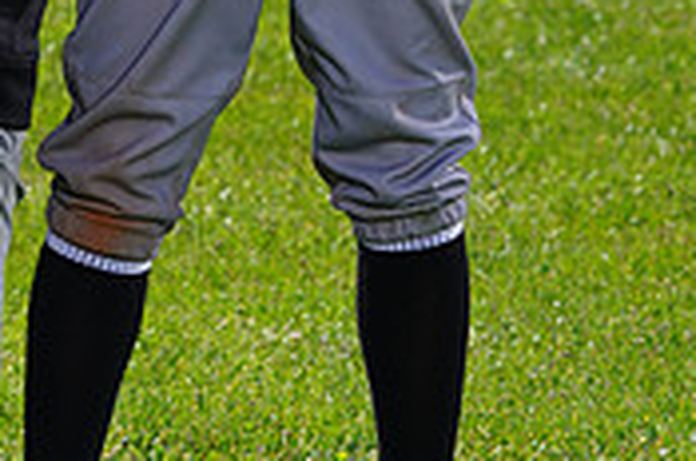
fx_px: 6986
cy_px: -270
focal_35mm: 362
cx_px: -38
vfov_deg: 3.8
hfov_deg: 5.7
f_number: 8
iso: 100
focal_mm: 109
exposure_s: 1/250
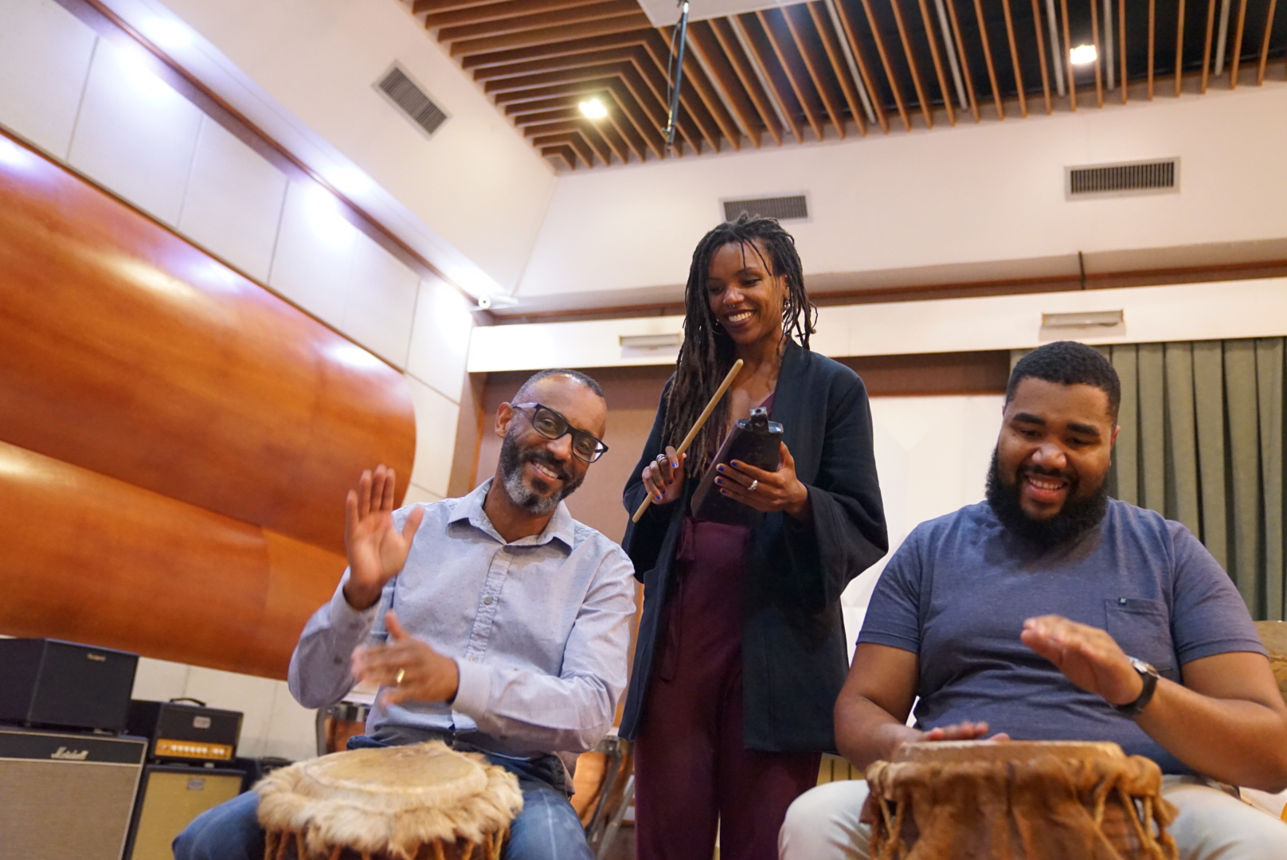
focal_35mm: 32
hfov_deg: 58.7
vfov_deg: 41.2
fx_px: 1145
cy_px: 430
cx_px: 644
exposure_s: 1/100
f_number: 2.8
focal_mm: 32
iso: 6400
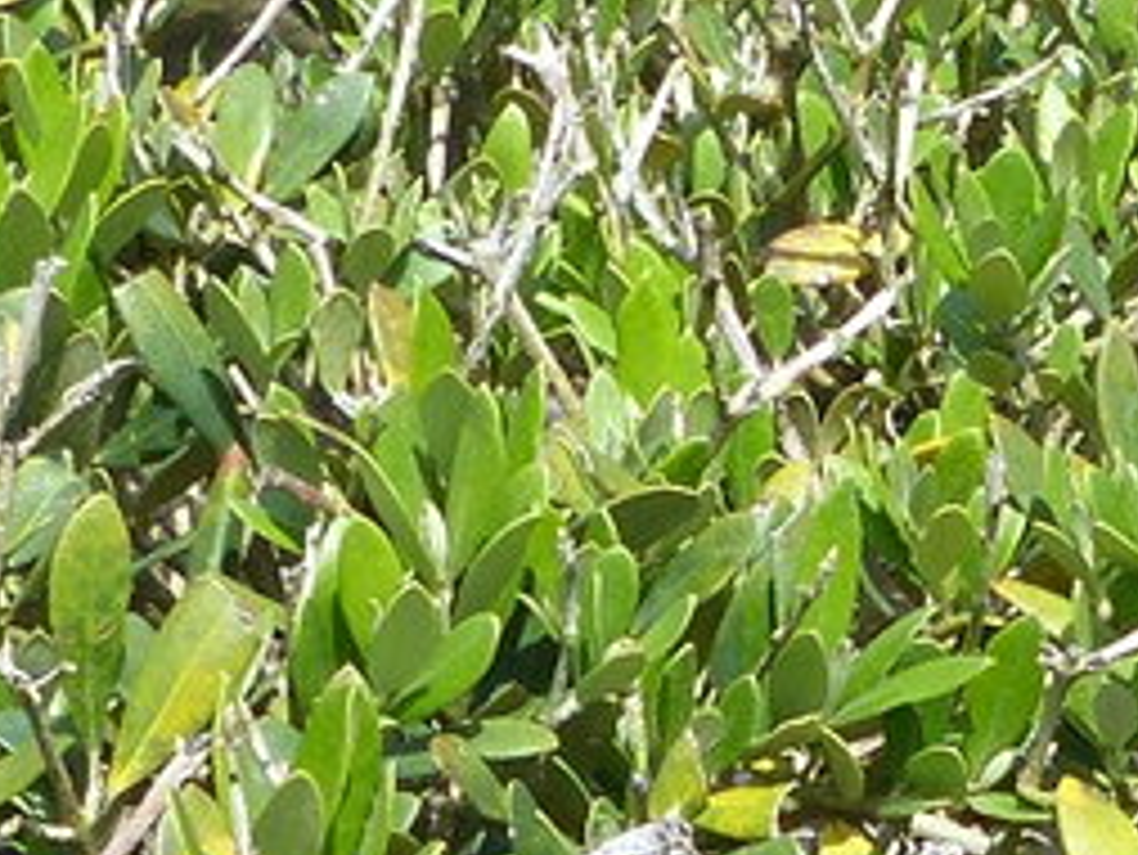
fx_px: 5197
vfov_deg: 9.2
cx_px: 882
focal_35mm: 158
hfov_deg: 12.5
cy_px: 1174
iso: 100
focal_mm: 4.5
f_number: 4
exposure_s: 1/400
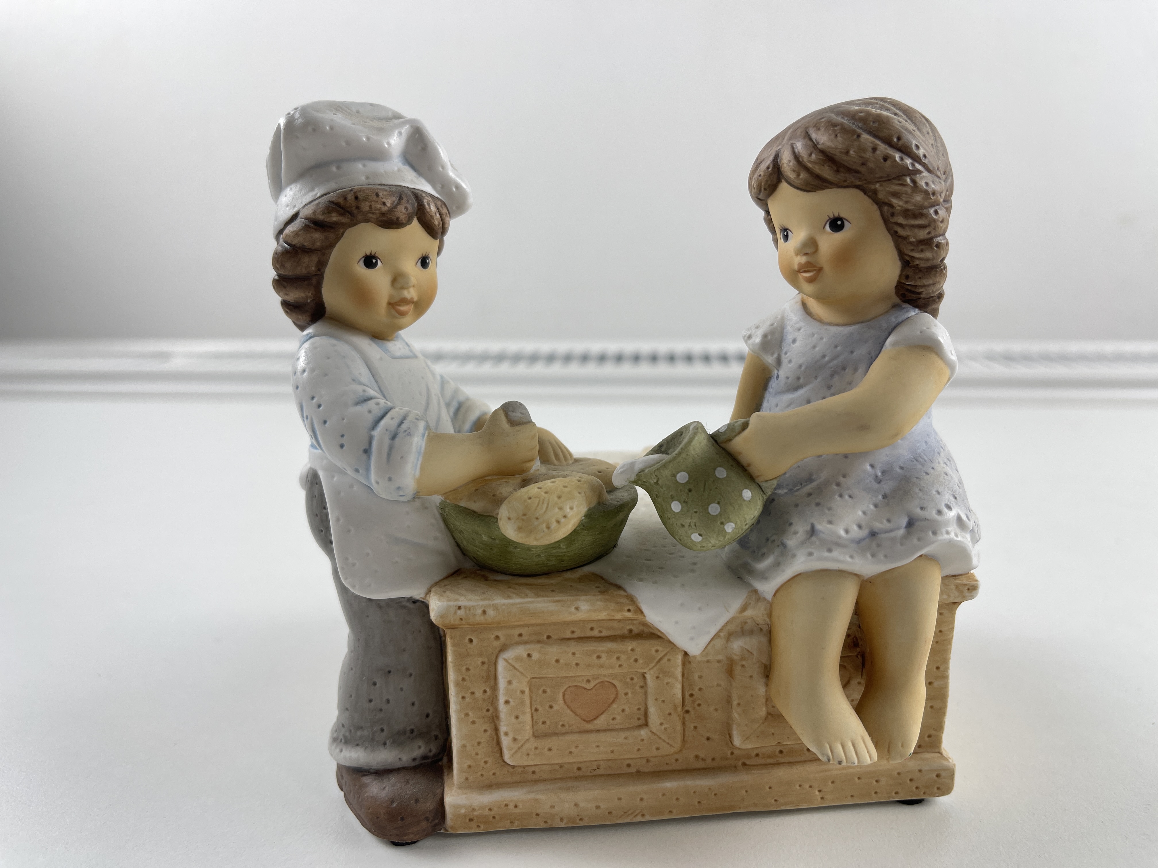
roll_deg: +0.3
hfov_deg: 69.4
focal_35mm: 25
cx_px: 579
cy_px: 434
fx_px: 836
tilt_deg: -14.7
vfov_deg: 54.9
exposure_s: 1/163
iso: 32
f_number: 1.6
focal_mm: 5.1
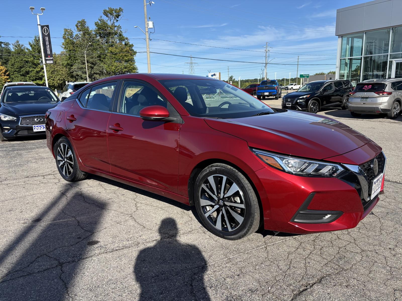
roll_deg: +2.4
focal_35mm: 26
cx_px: 201
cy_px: 150
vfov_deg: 53.1
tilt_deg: -12.5
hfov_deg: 67.3
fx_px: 302
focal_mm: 5.96
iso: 50
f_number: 1.6
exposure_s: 1/2242
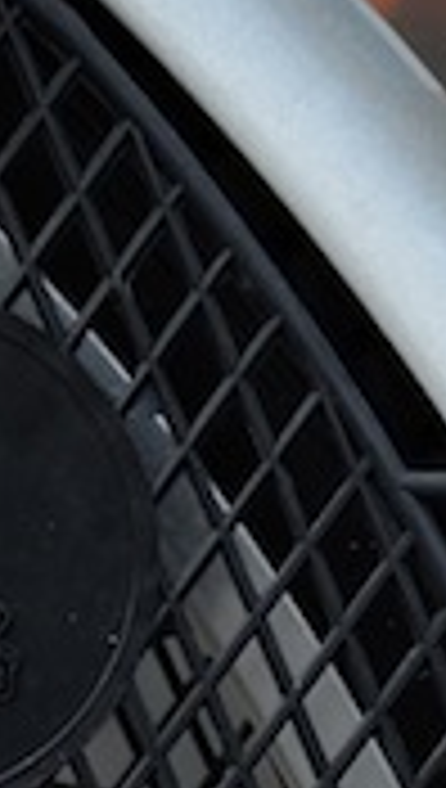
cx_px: 414
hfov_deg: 4.9
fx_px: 5254
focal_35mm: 251
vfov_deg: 8.3
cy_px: 1425
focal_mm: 27
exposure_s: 1/160
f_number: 4
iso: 400
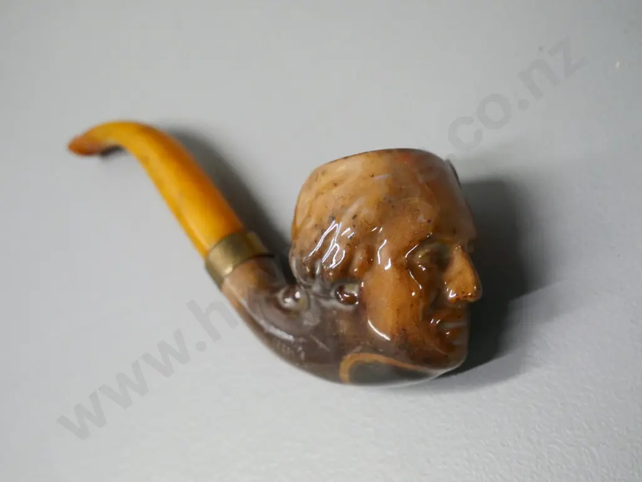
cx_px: 321
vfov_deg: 27.0
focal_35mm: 54
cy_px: 241
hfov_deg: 35.5
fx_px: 1002
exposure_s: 1/125
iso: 3200
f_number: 5
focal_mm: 27
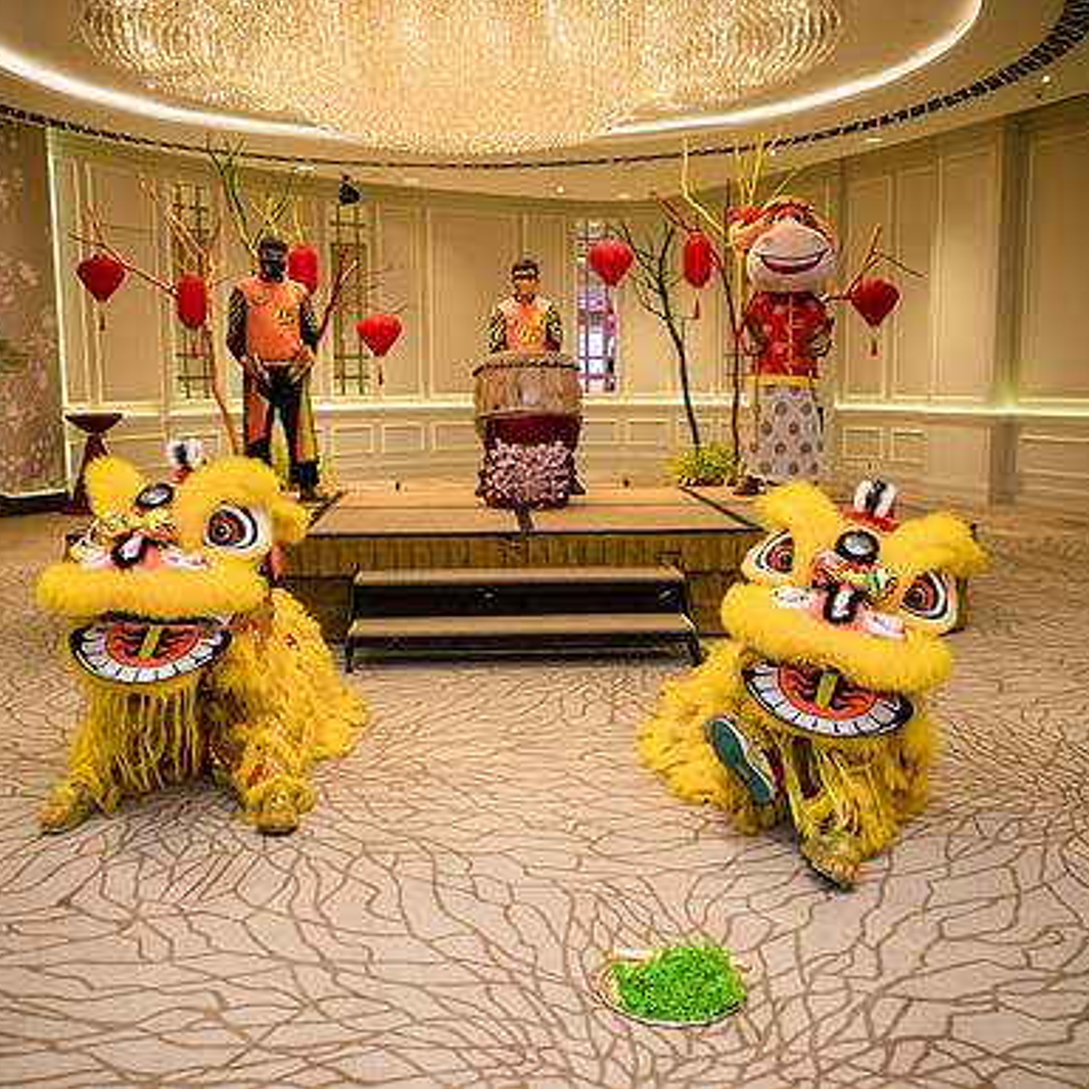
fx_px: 1139
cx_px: 526
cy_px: 544
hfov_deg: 51.1
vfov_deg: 51.1
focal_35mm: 32
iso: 1000
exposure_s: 1/160
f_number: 2.8
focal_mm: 12
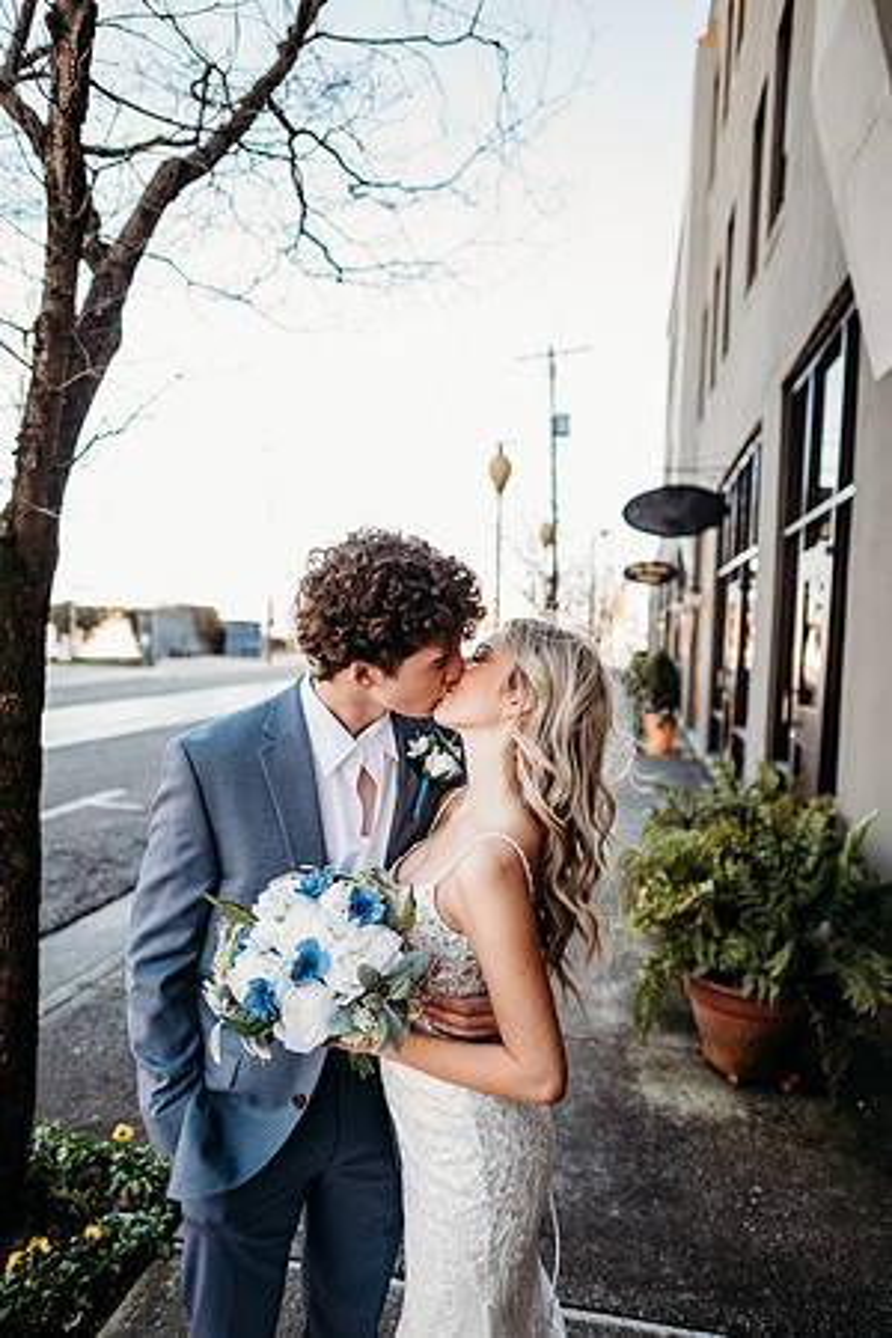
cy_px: 669
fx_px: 892
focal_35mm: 24
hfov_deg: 53.1
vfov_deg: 73.7
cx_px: 446
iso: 160
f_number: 2
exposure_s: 1/320
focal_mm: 24
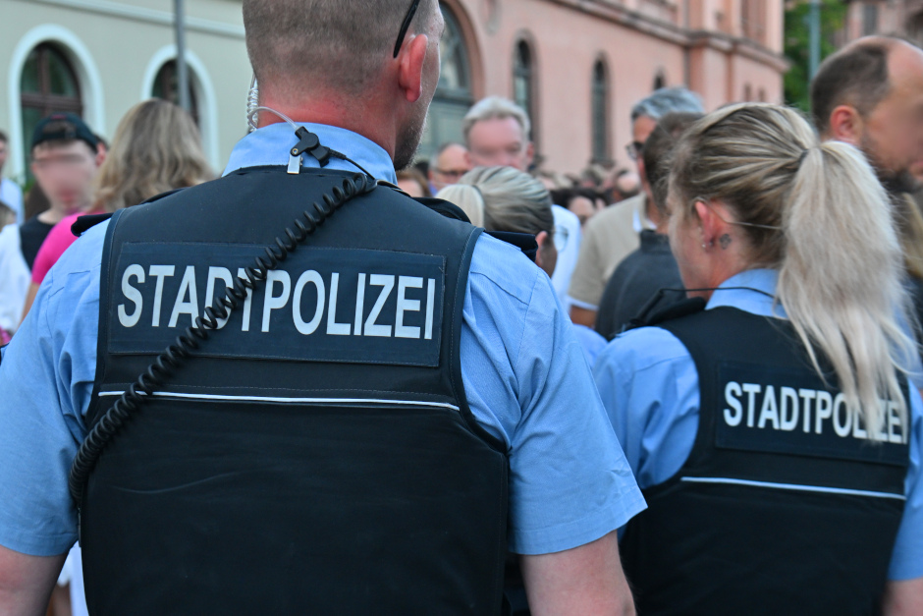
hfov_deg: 42.7
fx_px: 1179
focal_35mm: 46
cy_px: 308
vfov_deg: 29.3
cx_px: 462
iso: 640
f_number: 7.1
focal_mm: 46
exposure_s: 1/200
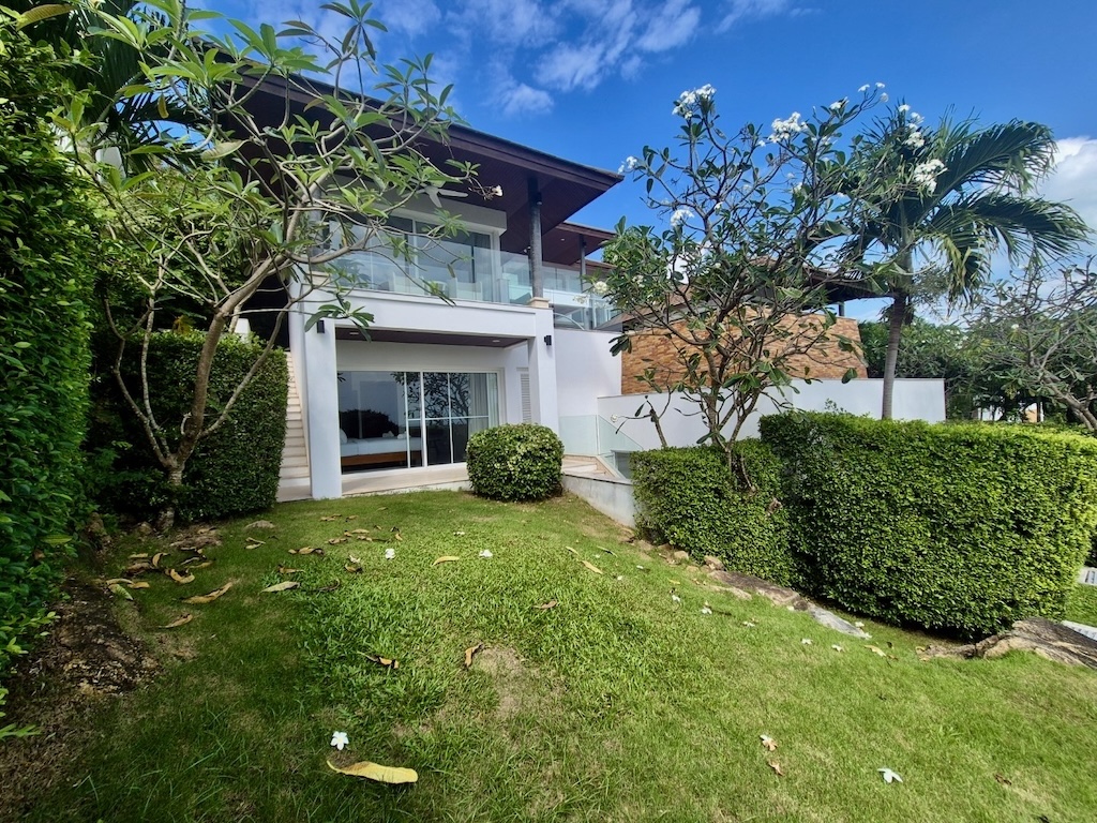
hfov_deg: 106.2
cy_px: 412
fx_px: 412
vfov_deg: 89.9
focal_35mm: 13
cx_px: 548
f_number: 2.2
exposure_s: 1/1764
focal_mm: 2.2
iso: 50
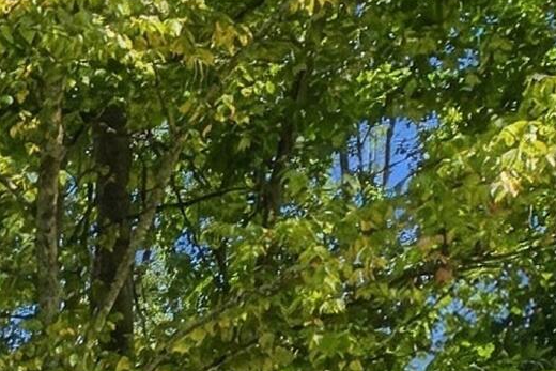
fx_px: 2224
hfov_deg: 12.4
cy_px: 1123
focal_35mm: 144
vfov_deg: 8.1
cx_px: -588
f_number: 1.8
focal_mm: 8.7
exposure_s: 1/640
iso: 100
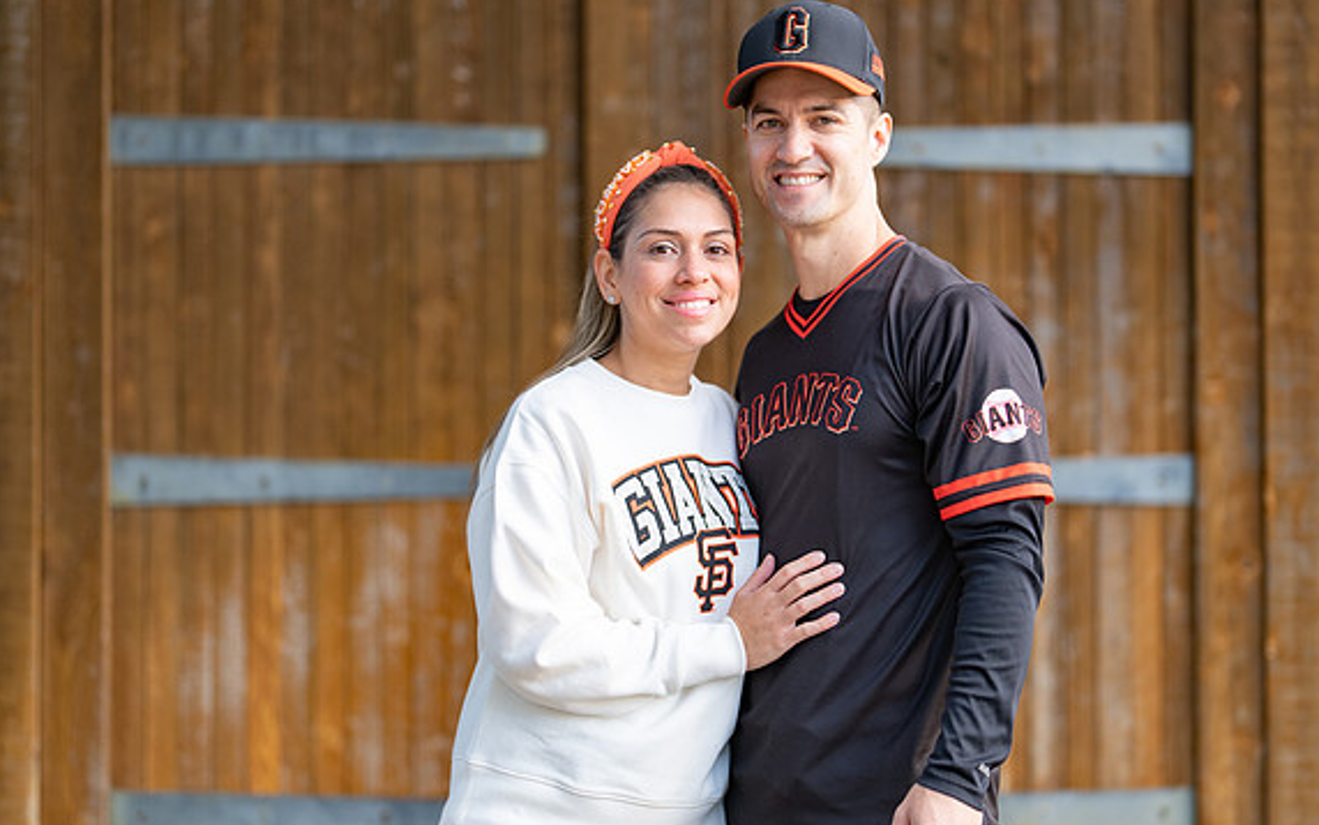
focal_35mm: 66
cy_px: 416
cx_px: 756
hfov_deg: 31.0
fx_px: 2373
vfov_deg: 19.7
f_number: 1.2
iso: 100
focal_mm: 50
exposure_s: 1/400
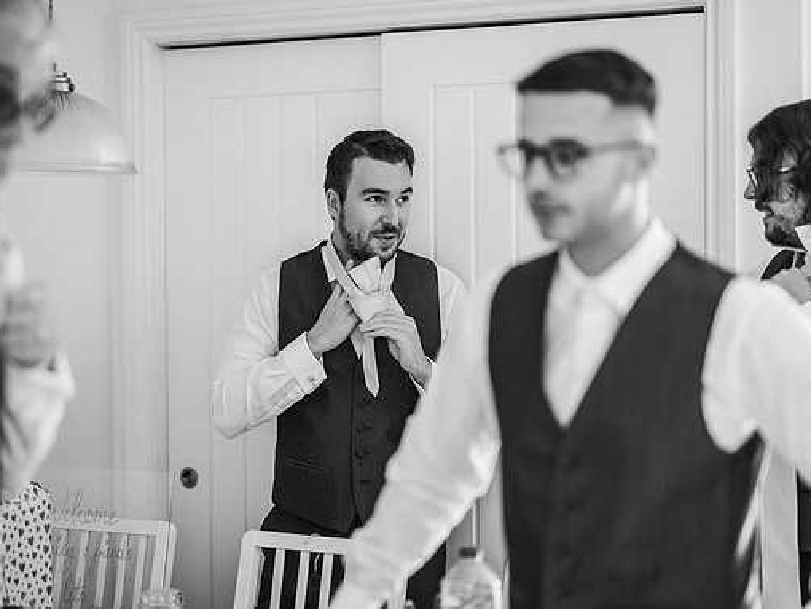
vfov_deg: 15.9
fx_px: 2179
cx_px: 390
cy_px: 303
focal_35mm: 93
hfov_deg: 21.1
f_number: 1.8
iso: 640
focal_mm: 85
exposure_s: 1/200
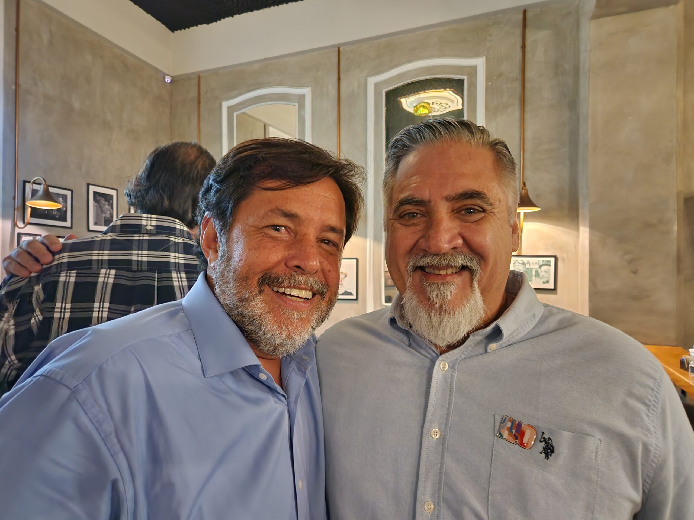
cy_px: 260
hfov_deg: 73.9
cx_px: 347
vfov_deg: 58.9
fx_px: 461
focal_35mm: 23
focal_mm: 5.4
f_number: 1.8
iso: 1250
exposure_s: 1/10
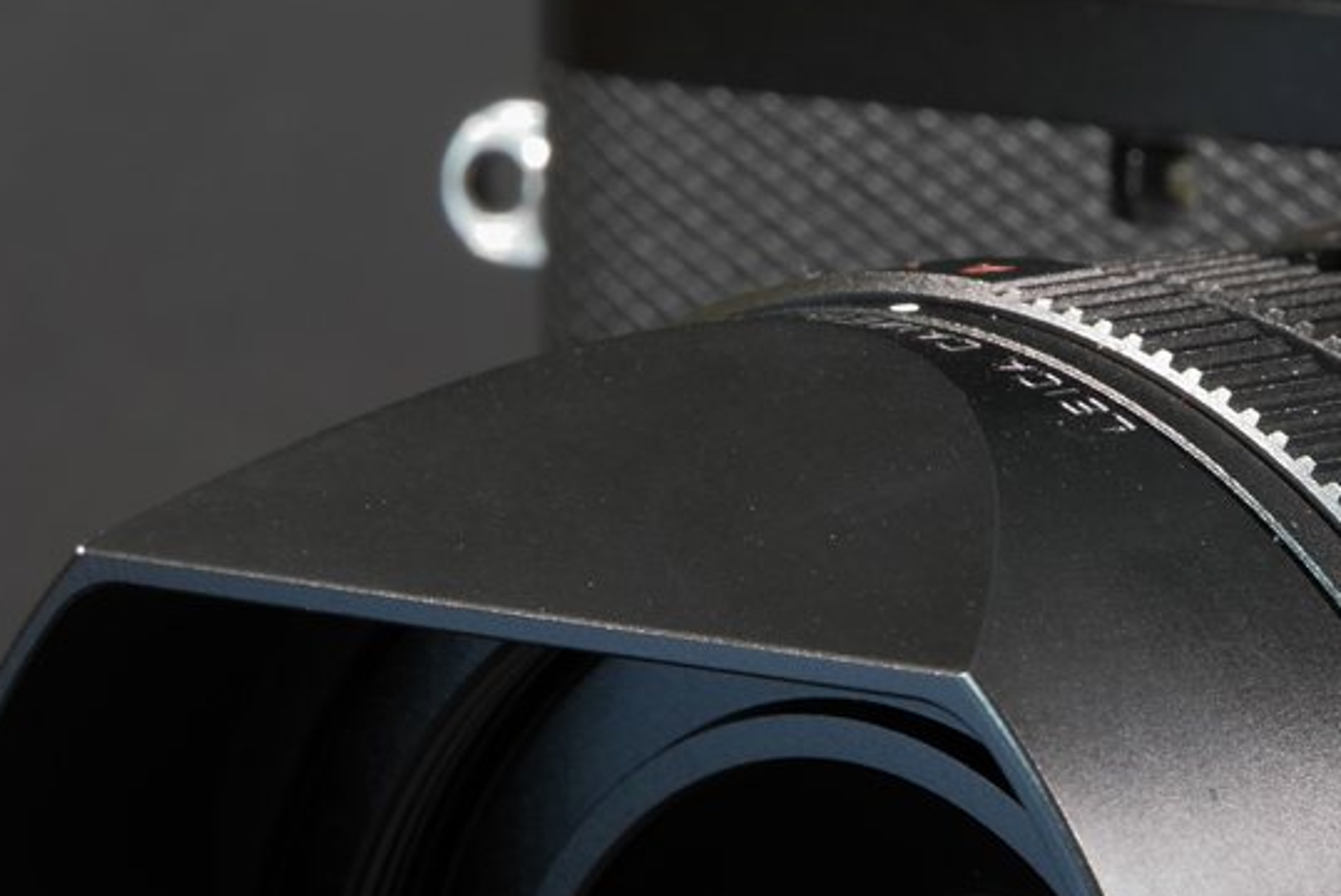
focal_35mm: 267
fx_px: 9951
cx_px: 1659
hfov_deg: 7.6
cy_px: 1023
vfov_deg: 5.1
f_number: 22
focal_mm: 90
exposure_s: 3
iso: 800
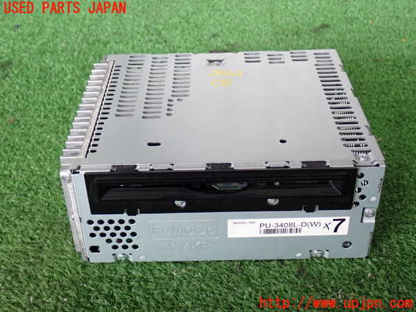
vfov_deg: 30.9
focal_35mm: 47
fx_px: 565
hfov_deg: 40.4
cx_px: 208
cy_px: 156
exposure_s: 1/50
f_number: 3.1
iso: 320
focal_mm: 8.4
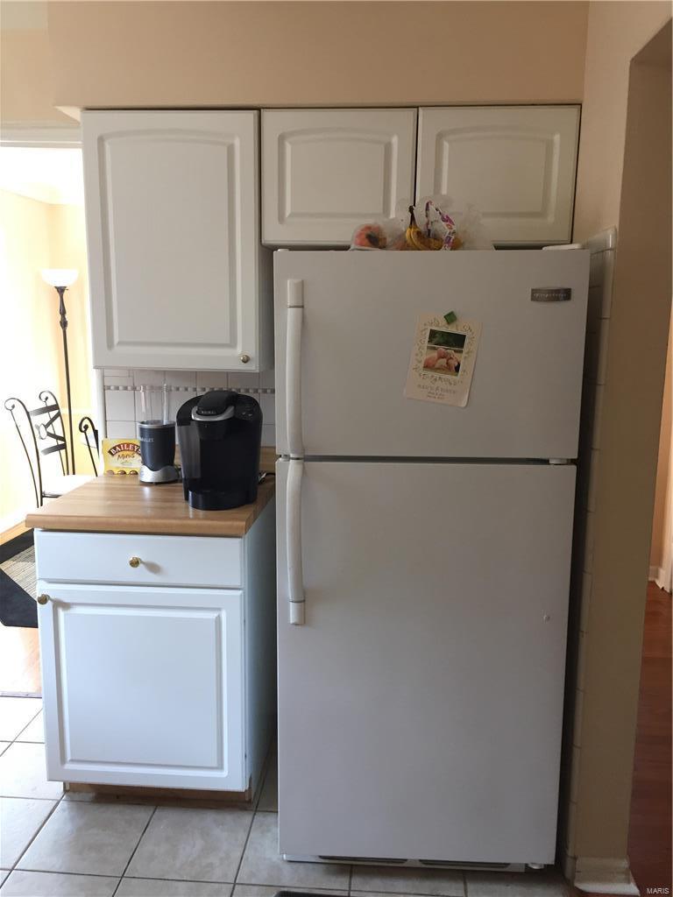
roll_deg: -0.3
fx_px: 752
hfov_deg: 48.2
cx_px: 336
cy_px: 448
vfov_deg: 61.7
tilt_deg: -10.1
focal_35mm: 29
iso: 64
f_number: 2.2
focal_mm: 4.15
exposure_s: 1/30
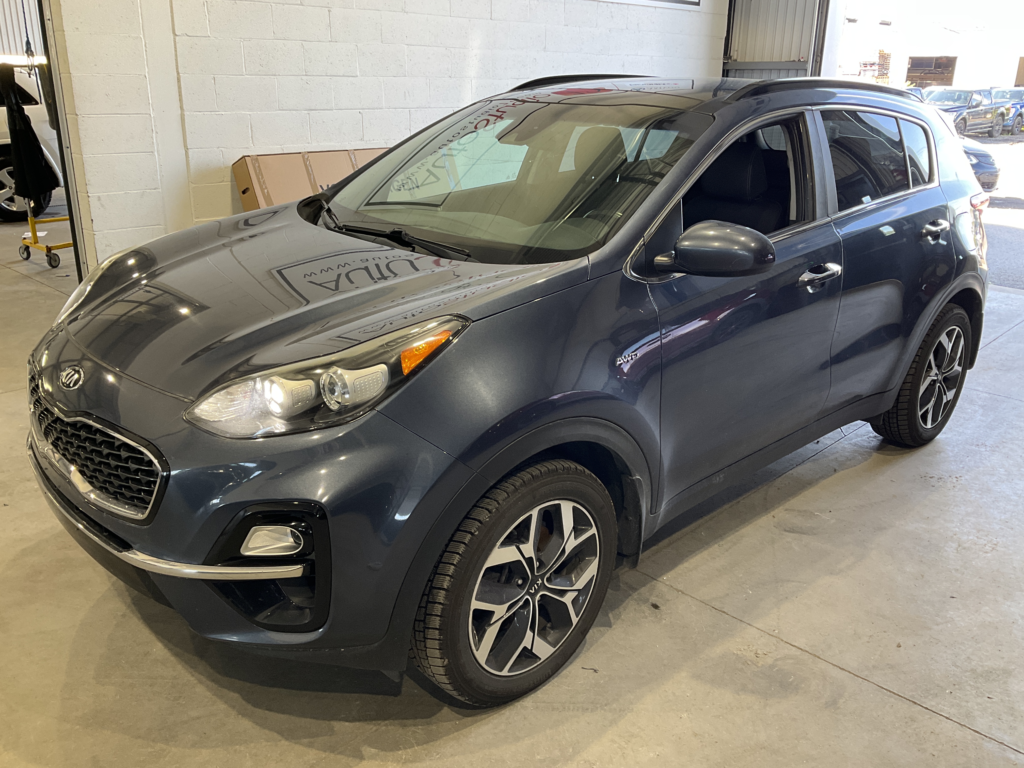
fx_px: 858
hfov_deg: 61.7
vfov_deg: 48.2
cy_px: 384
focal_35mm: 29
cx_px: 512
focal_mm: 3
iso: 50
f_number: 1.8
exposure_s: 1/60
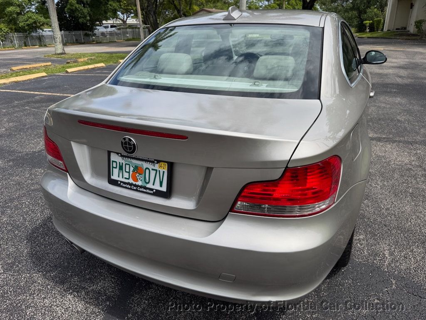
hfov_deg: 71.6
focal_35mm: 24
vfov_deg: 56.8
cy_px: 160
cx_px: 213
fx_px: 295
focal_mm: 6.76
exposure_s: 1/4167
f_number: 1.78
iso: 80
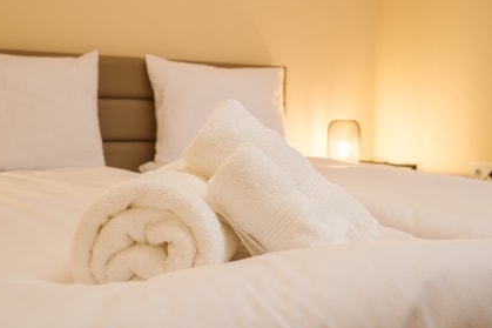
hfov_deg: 45.4
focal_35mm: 43
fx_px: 587
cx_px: 227
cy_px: 136
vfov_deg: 31.1
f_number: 5.6
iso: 320
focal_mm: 24
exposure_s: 1/40
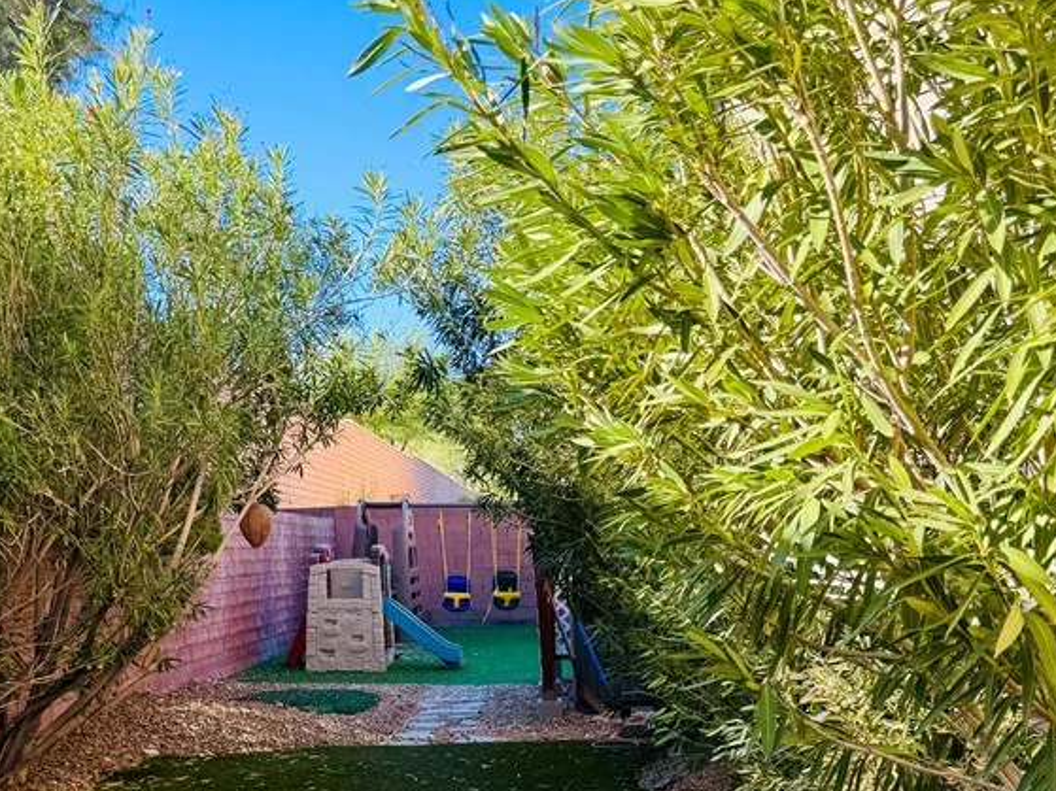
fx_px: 1342
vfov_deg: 31.8
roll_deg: +1.9
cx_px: 433
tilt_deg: -4.3
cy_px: 655
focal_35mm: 44
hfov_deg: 42.8
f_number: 1.78
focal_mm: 6.76
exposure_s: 1/931
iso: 80
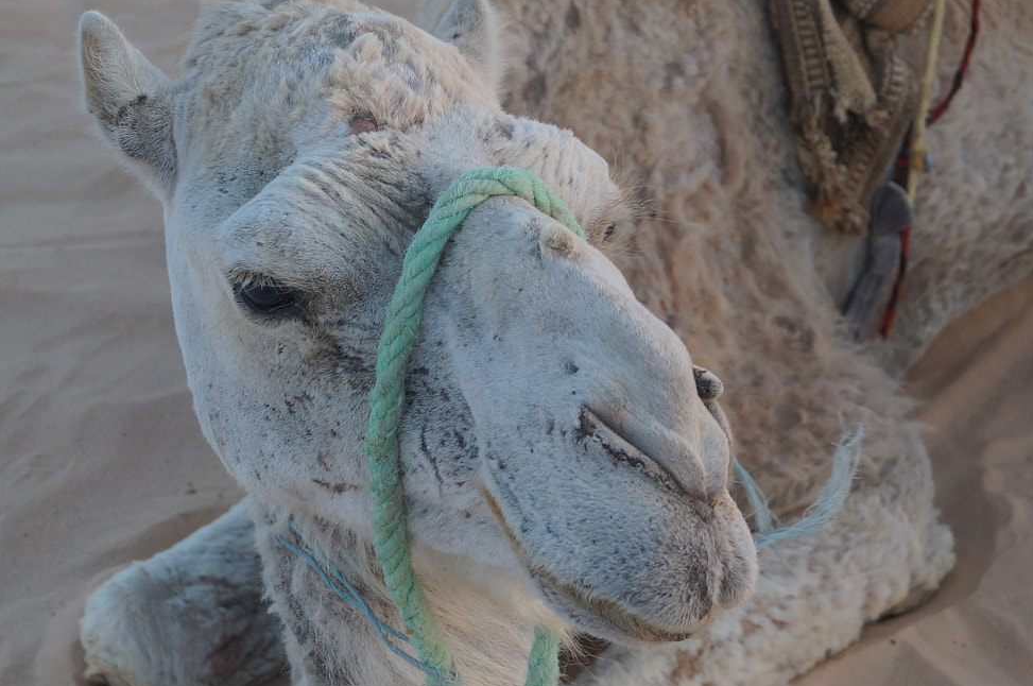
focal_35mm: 74
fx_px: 2121
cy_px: 339
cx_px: 526
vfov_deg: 18.4
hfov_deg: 27.4
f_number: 4.5
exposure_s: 1/160
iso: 320
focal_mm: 30
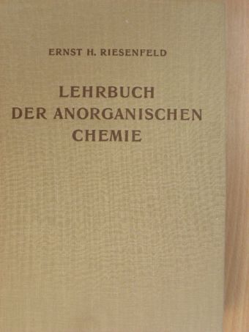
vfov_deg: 36.2
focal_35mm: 53
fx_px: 508
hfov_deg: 27.5
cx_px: 124
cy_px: 166
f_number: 3.5
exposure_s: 1/28.6
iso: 200
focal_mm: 8.8
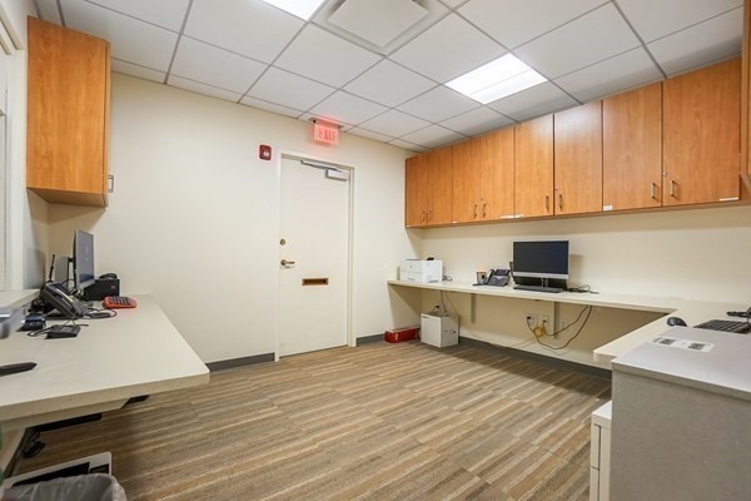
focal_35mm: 15
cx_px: 376
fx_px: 313
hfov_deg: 100.4
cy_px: 250
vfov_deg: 77.3
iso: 500
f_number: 4
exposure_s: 1/15
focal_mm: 10
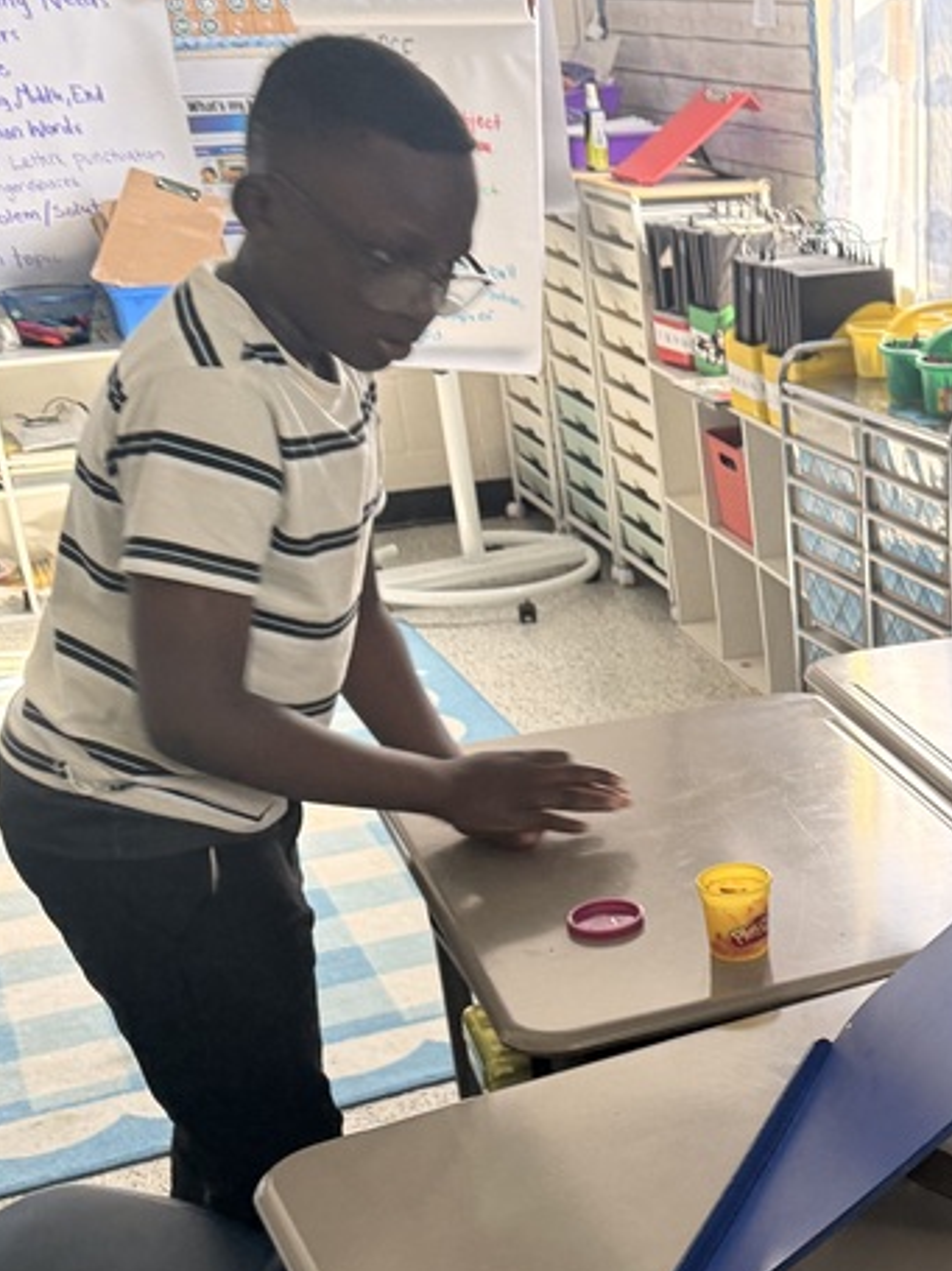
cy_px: 908
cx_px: 1055
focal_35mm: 54
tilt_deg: -26.6
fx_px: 1981
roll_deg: +0.6
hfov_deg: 25.1
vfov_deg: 35.0
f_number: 1.78
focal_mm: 6.76
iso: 200
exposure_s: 1/60
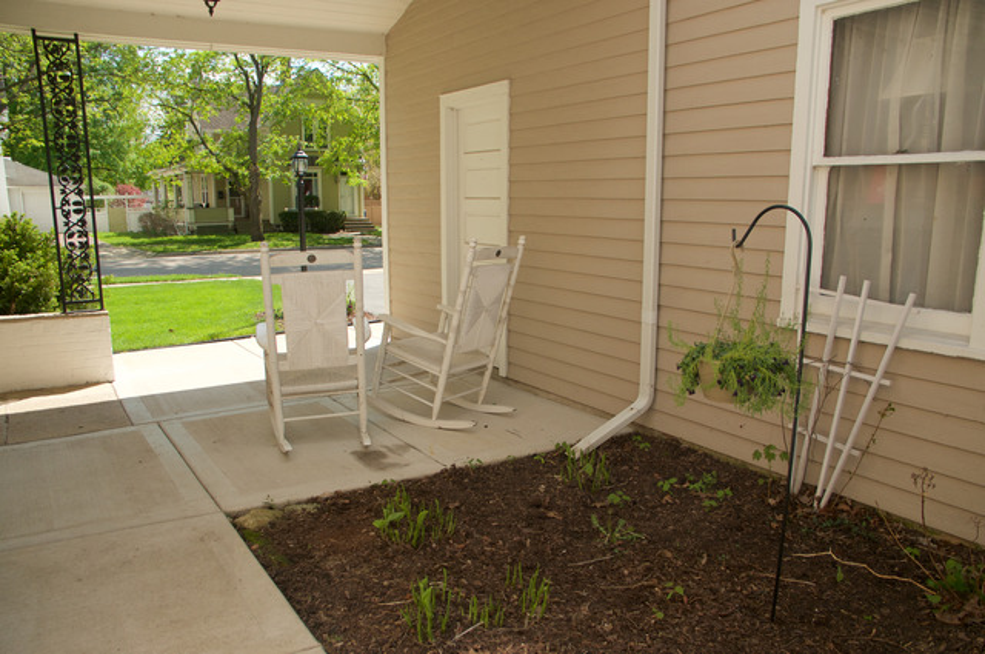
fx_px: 738
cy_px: 327
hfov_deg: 67.4
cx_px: 492
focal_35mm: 27
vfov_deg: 47.8
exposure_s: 1/640
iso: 320
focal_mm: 18
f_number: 6.3
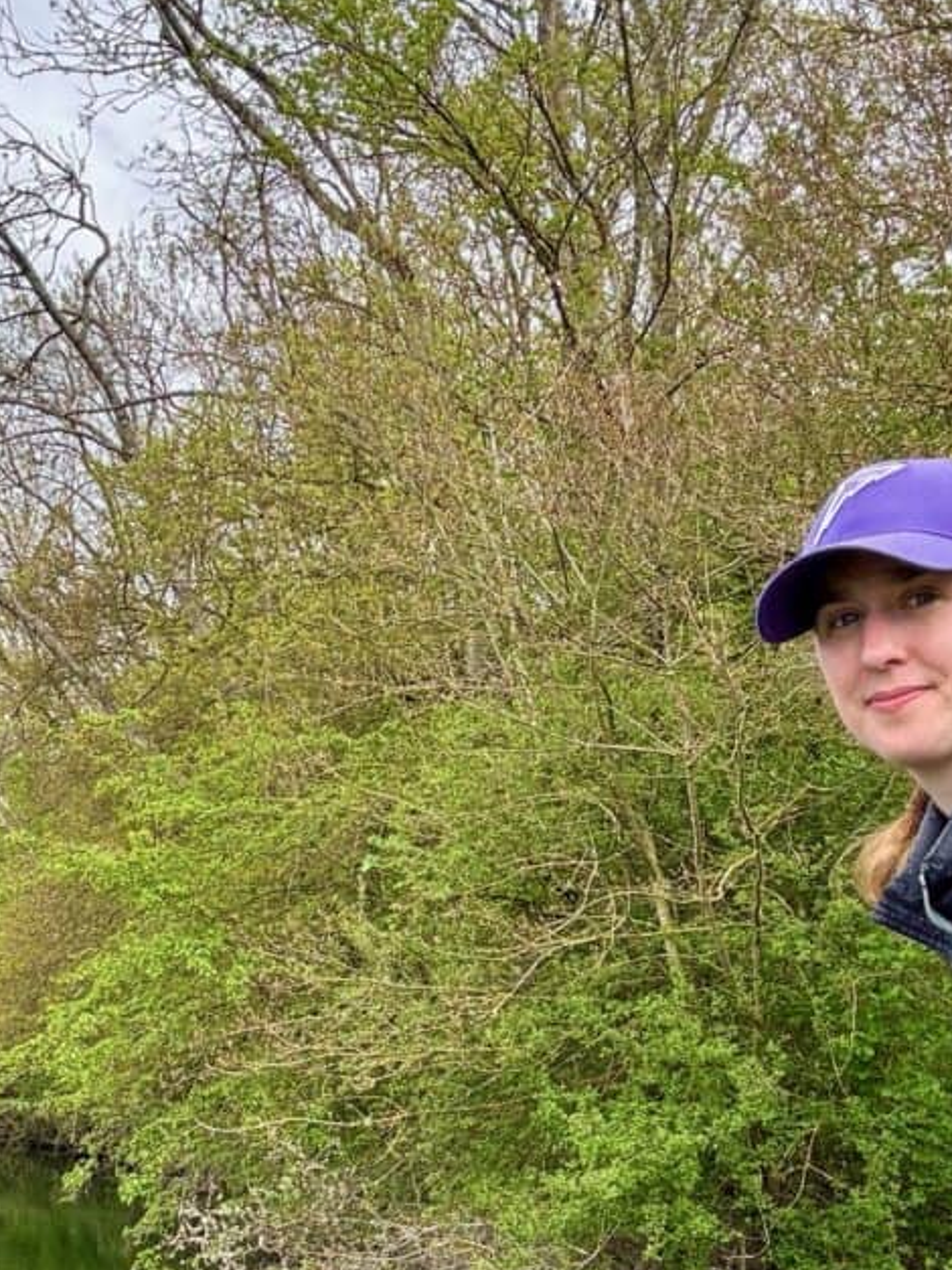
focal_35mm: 49
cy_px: 869
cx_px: 340
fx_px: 1797
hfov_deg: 29.5
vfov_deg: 38.4
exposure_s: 1/466
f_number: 1.9
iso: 25
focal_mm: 2.69
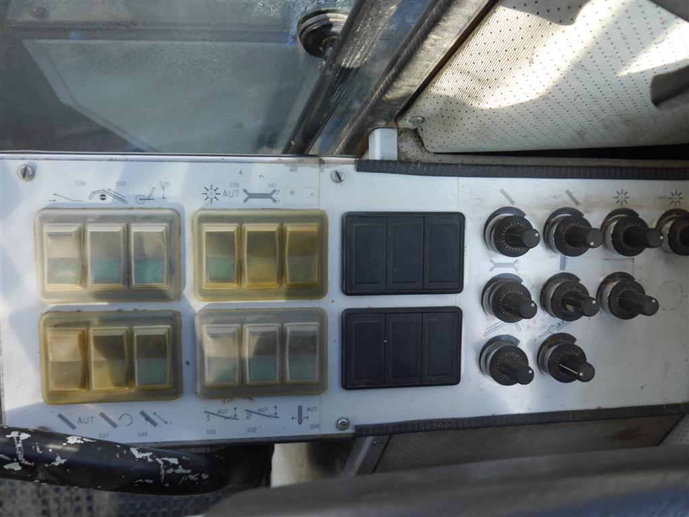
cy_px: 258
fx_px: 558
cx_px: 344
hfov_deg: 63.4
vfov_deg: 49.8
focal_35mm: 28
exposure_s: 1/125
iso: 160
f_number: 4
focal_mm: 14
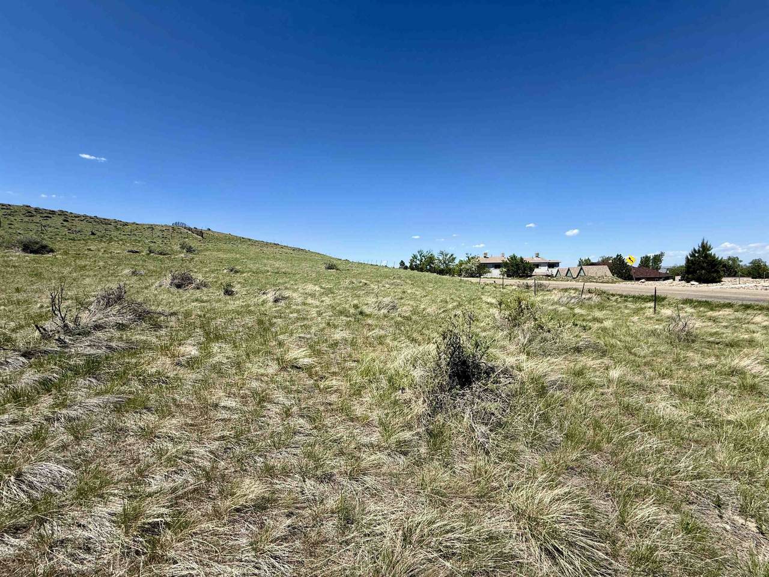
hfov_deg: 102.1
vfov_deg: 85.7
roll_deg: +1.2
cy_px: 288
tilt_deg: -2.5
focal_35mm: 14
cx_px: 384
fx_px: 311
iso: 50
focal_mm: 2.22
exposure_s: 1/3125
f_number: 2.2
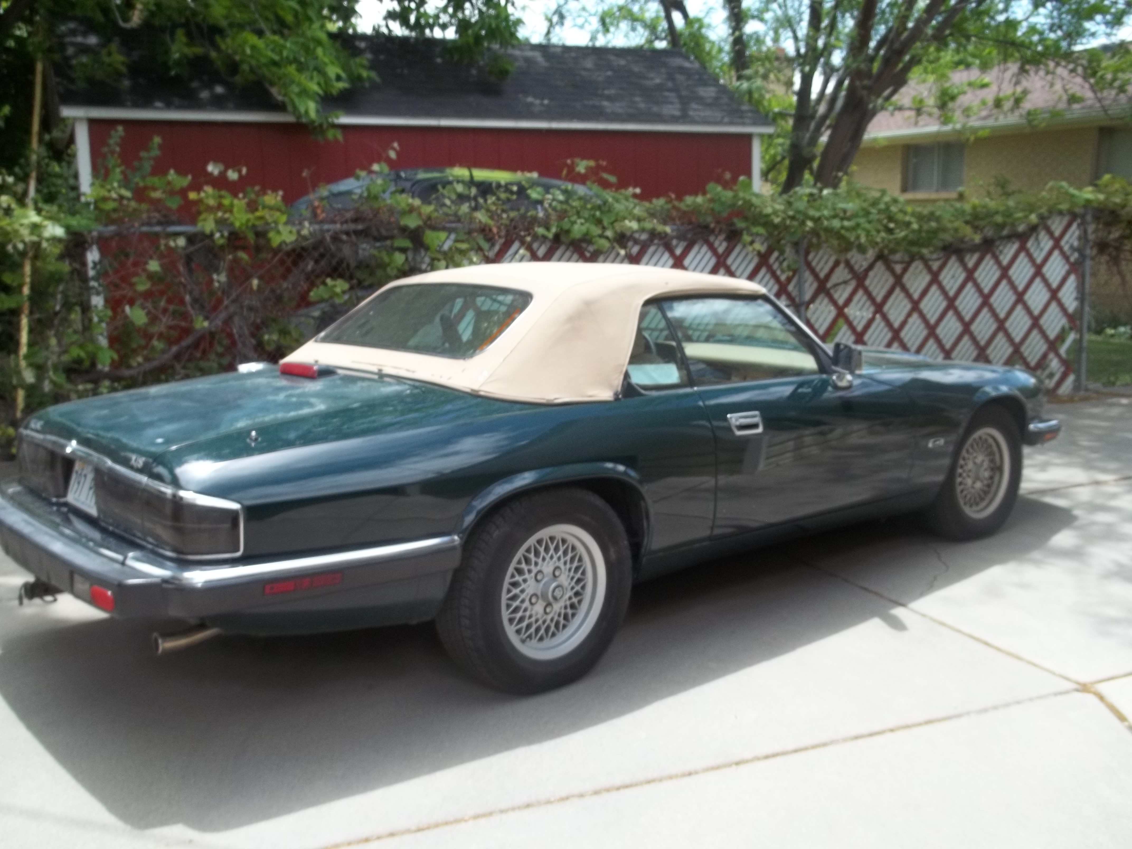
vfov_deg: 42.9
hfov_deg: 55.4
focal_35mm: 33
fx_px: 1079
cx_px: 566
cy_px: 424
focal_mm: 5.9
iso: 64
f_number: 3.3
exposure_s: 1/320
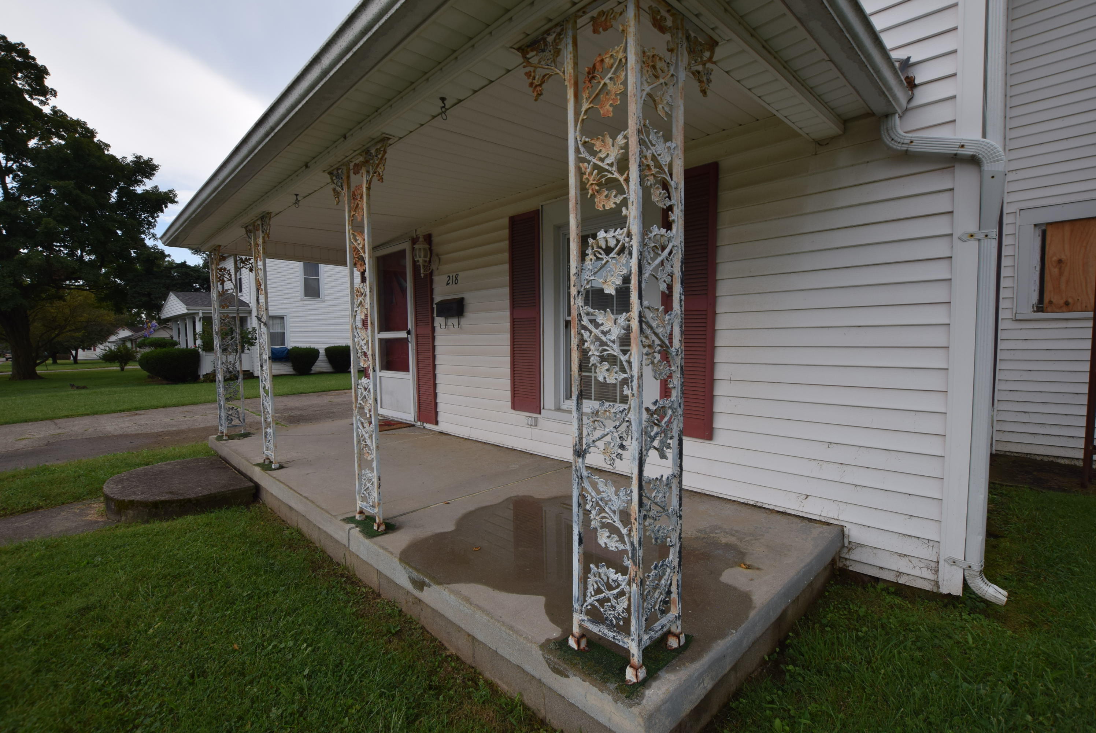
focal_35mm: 15
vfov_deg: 77.4
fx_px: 457
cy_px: 366
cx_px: 548
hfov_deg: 100.3
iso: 220
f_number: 8
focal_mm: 10
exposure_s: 1/250
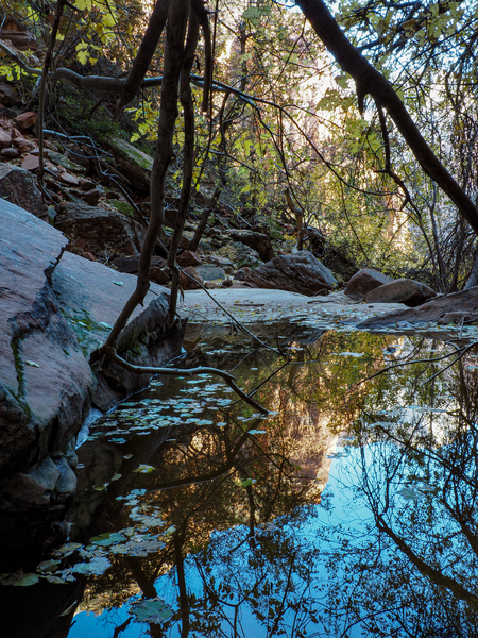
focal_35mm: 34
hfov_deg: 41.8
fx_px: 626
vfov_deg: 54.0
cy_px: 319
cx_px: 239
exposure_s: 1/2.5
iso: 500
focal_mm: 17
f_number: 22
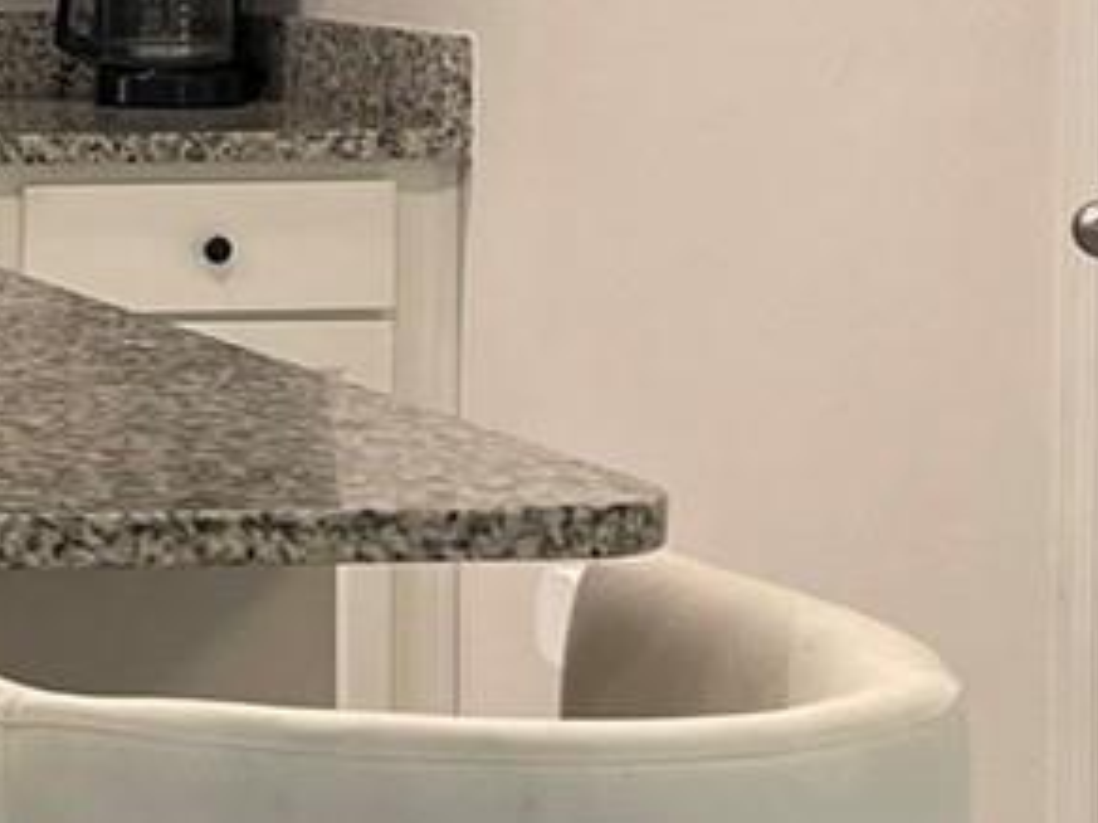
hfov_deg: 12.1
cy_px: -4
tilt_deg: -2.8
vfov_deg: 10.3
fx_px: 4534
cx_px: -1173
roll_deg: -0.2
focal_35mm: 143
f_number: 1.6
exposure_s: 1/60
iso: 125
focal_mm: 5.1
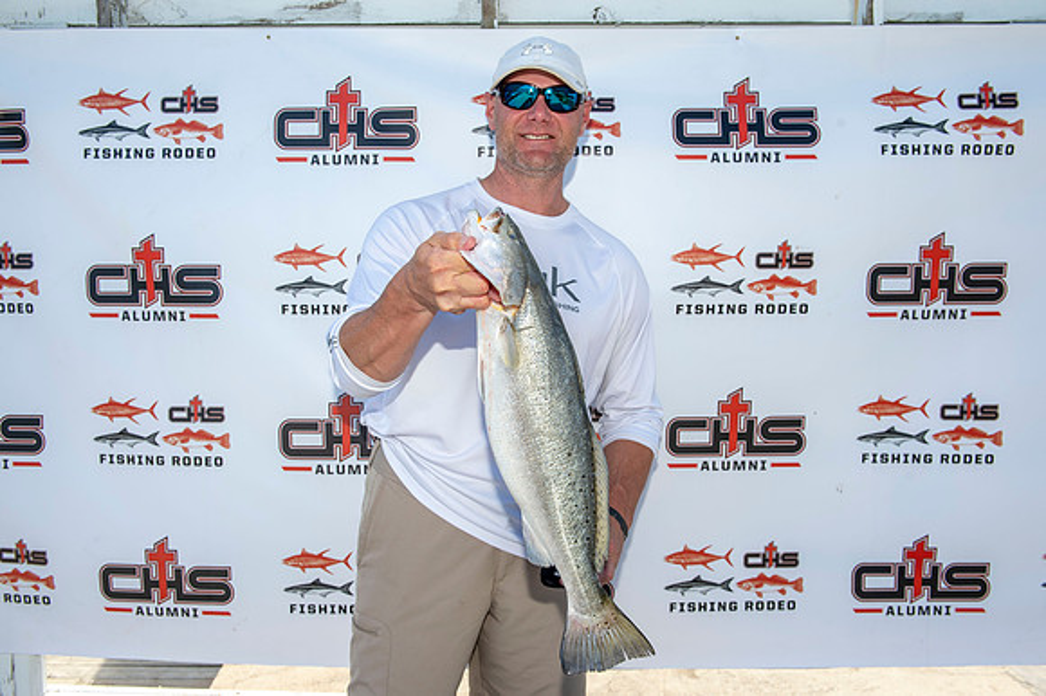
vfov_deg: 42.3
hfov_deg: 60.3
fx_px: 900
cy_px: 348
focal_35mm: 31
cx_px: 523
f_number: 8
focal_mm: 31
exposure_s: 1/200
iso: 125
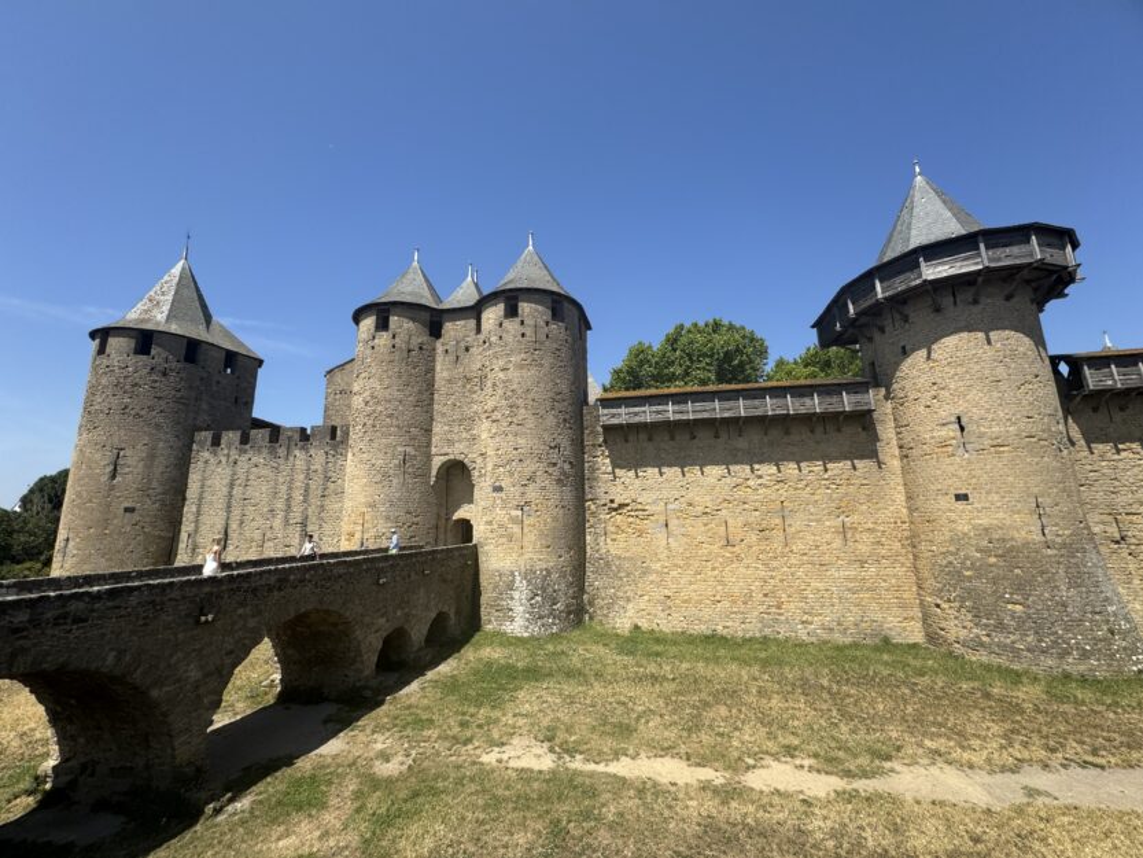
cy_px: 429
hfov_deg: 102.1
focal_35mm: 14
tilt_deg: +11.5
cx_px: 572
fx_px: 462
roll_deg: +0.5
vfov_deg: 85.7
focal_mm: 2.22
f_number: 2.2
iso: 50
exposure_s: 1/1709
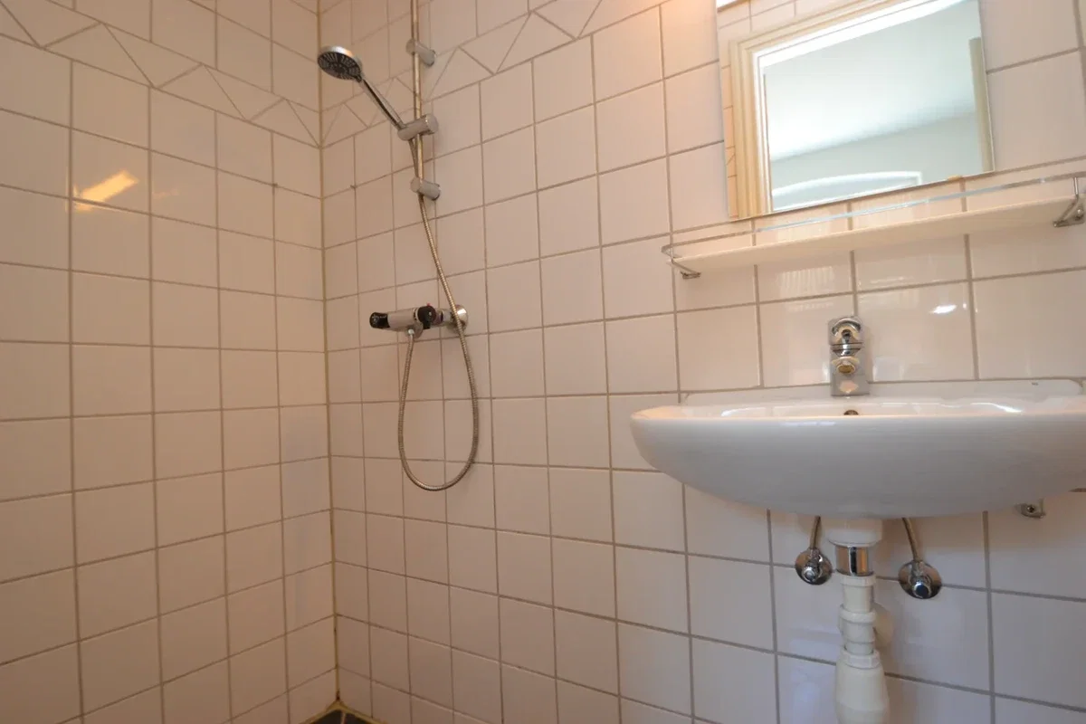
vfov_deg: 67.4
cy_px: 362
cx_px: 543
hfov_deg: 90.0
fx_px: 543
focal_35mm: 18
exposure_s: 1/60
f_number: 3.8
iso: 720
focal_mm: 12
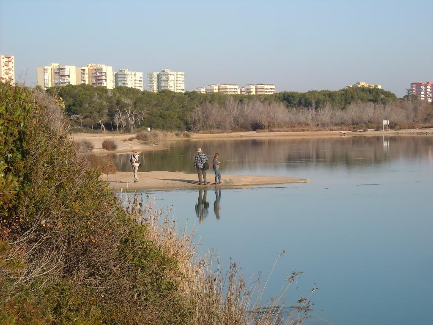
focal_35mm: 105
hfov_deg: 18.7
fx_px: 1313
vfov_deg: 14.1
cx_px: 216
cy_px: 162
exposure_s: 1/384
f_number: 4.7
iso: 64
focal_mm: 17.1
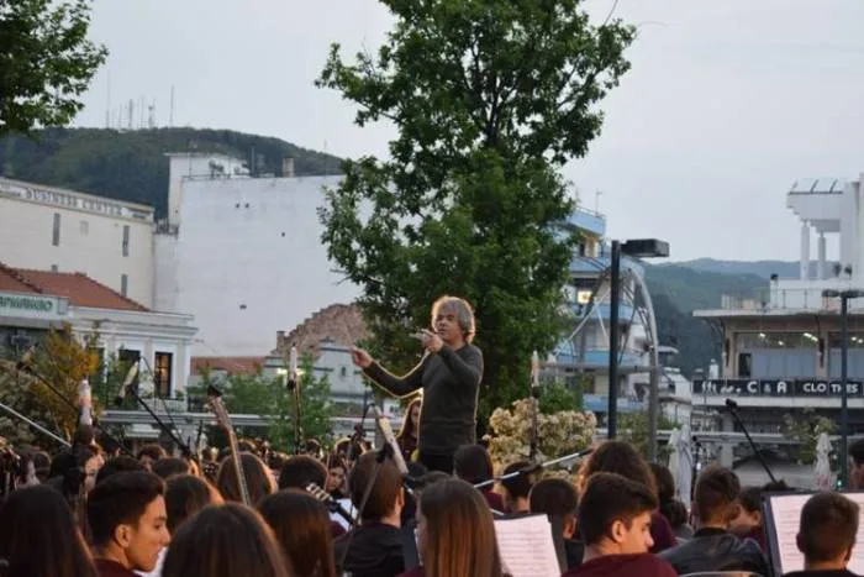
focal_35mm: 82
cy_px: 288
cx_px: 432
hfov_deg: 24.6
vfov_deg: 16.6
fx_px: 1980
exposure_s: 1/60
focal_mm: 55
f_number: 5.6
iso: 1100
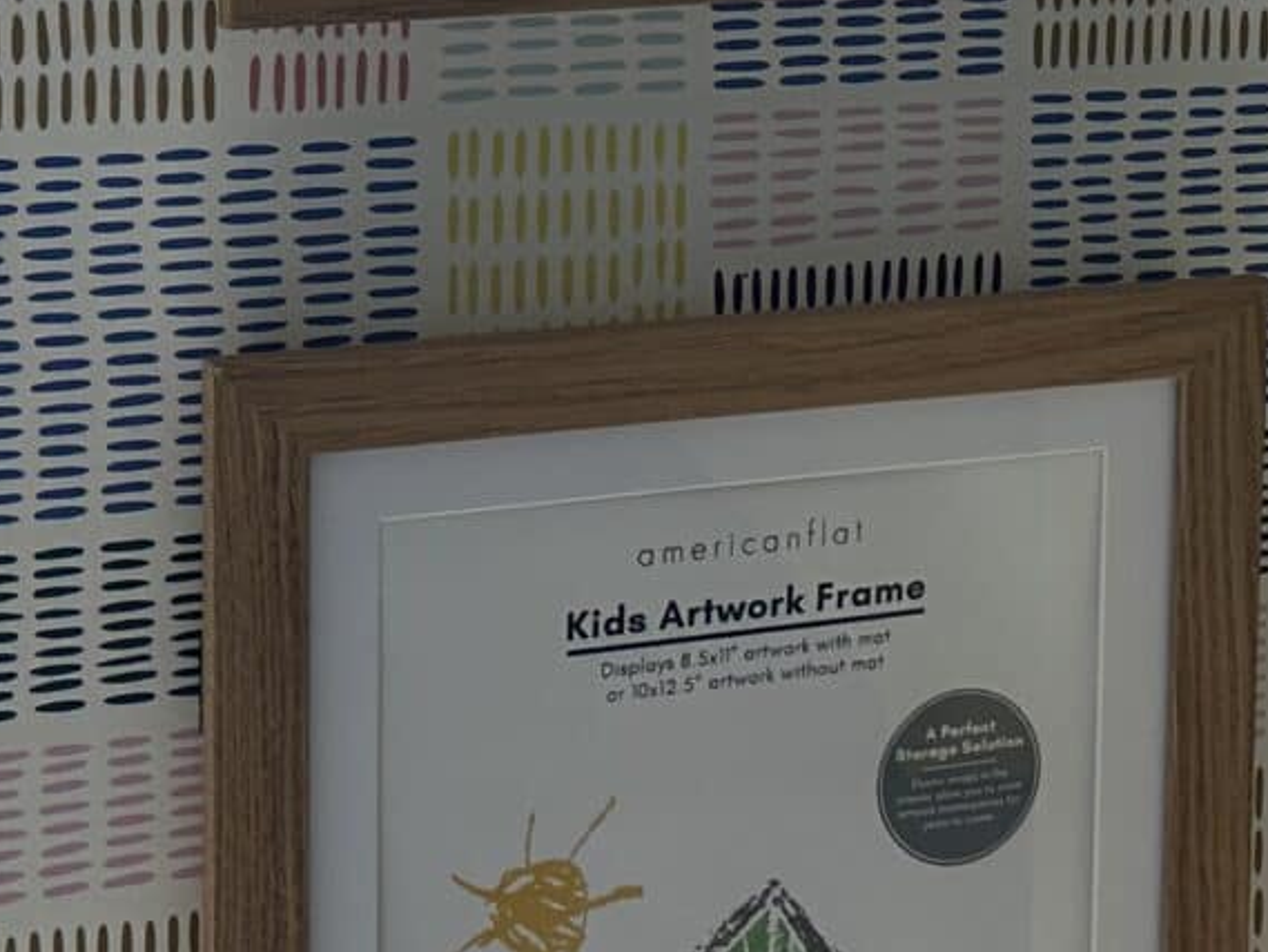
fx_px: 3957
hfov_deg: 18.2
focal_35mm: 108
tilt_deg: -9.8
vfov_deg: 13.6
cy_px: 136
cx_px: 677
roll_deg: -0.6
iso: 100
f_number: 1.78
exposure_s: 1/130
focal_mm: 6.86
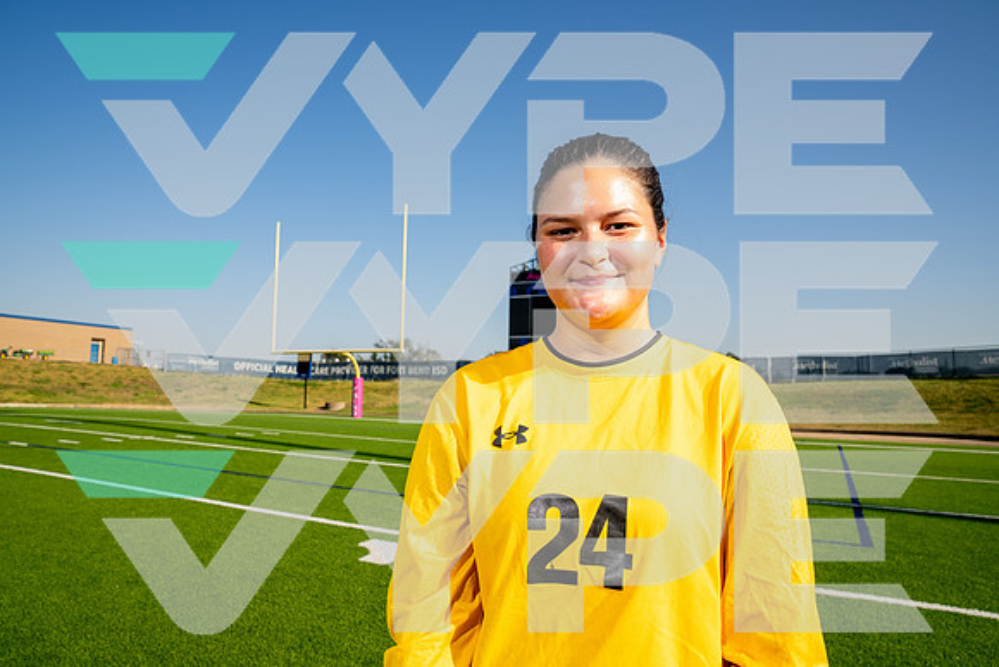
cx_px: 500
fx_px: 666
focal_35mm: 24
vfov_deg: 53.2
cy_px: 334
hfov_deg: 73.7
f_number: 7.1
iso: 50
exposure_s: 1/125
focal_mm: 24
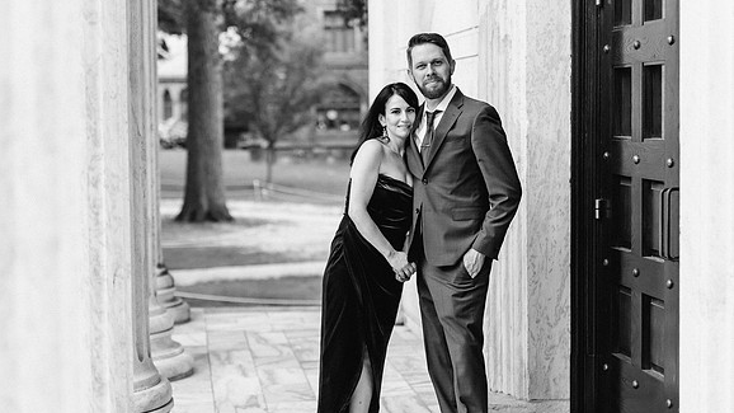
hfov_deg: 27.2
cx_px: 358
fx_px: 1518
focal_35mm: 78
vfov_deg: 15.5
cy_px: 224
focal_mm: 70
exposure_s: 1/800
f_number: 2.8
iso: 800
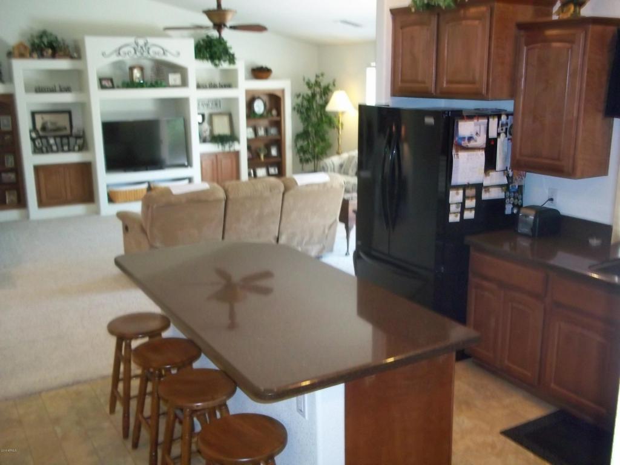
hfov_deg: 51.4
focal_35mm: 36
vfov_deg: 39.7
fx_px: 645
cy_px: 232
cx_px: 310
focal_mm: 6.5
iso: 320
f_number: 3.1
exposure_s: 1/30
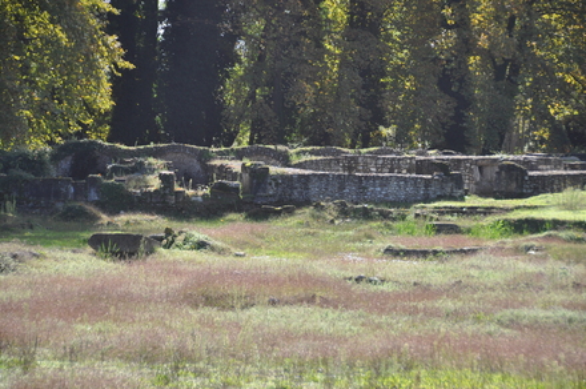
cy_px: 194
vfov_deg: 8.7
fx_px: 2560
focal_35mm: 158
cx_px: 293
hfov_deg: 13.1
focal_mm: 105
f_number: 5.3
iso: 200
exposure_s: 1/400
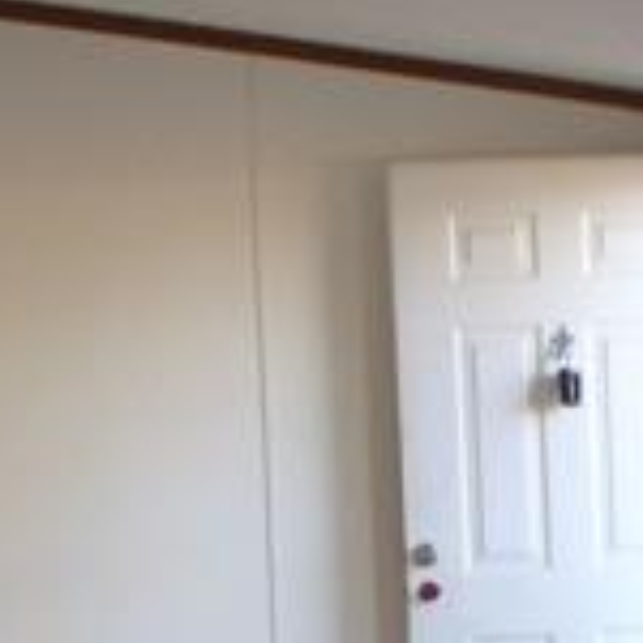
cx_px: 369
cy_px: 990
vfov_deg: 11.9
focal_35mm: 140
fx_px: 2942
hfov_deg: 12.5
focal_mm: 6.1
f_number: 2.8
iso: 100
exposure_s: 1/30
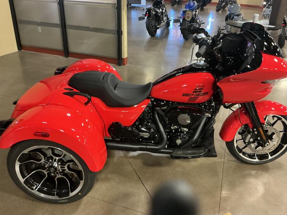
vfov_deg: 45.4
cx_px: 146
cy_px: 103
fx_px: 257
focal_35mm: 31
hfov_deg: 58.3
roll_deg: -1.4
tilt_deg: -26.7
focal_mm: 3
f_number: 1.8
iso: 200
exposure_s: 1/60
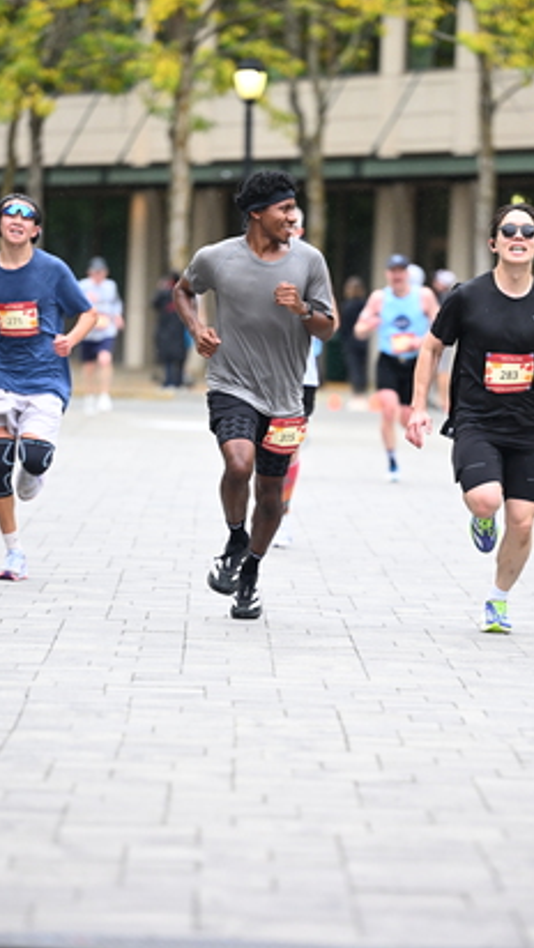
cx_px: 321
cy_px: 520
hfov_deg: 5.6
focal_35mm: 217
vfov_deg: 9.9
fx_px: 5458
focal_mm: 155
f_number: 2.8
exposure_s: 1/1600
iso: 1250
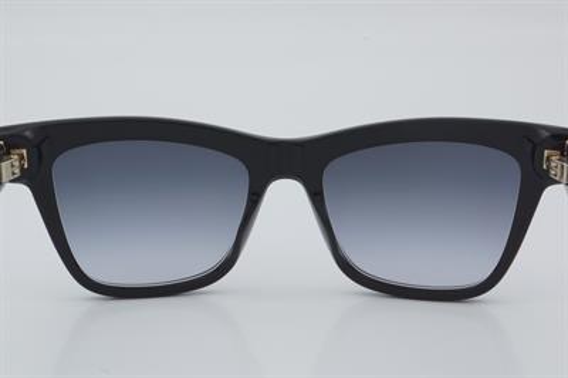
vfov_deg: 16.5
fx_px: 1301
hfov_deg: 24.6
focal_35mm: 82
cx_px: 284
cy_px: 189
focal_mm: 55
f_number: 32
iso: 100
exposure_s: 1/4
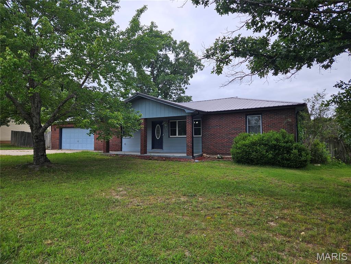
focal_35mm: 23
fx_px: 233
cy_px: 132
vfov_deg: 58.9
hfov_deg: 73.9
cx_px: 176
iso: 25
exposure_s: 1/845
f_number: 1.8
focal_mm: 5.4
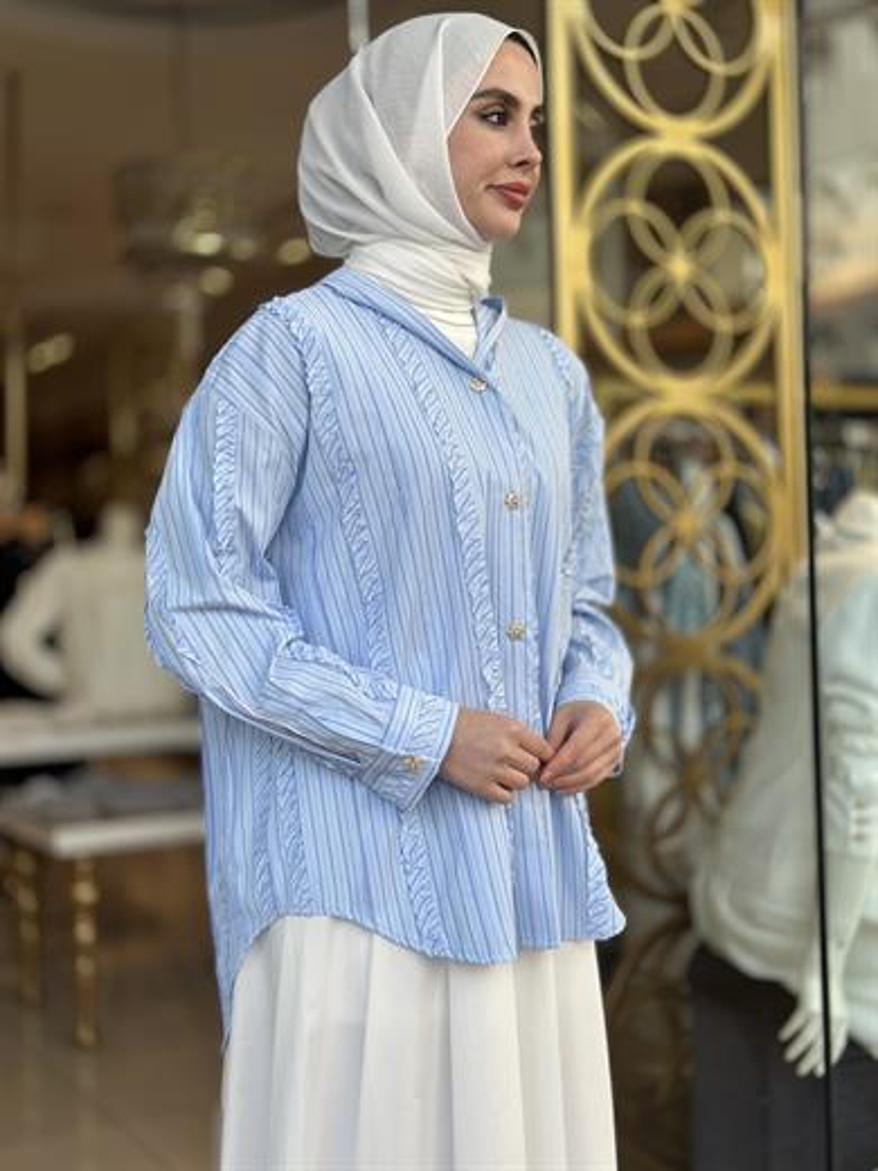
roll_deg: +0.0
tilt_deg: -1.5
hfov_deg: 30.3
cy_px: 586
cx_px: 439
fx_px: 1623
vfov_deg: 39.7
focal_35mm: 48
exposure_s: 1/1000
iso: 80
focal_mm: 6.86
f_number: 1.78
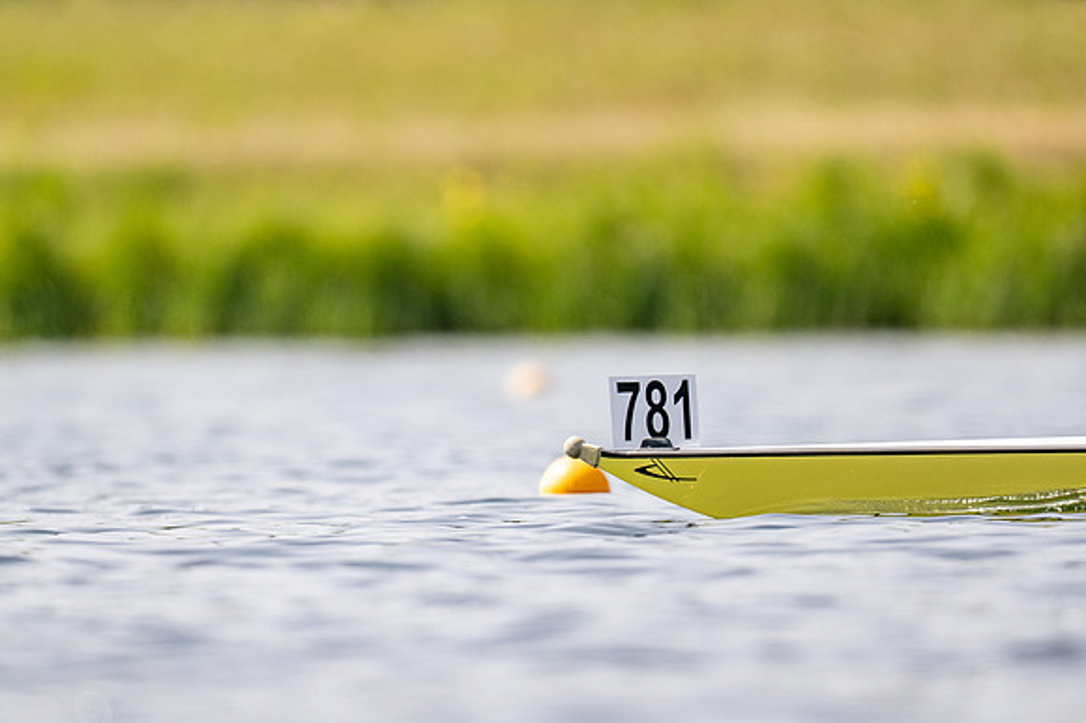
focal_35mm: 900
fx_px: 27133
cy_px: 362
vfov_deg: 1.5
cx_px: 543
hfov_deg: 2.3
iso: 160
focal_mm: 600
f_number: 4
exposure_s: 1/2500
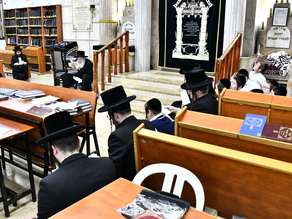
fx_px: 287
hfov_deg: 53.6
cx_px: 116
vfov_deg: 41.8
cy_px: 103
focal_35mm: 34
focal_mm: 28
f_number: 5.6
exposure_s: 1/160
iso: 2000
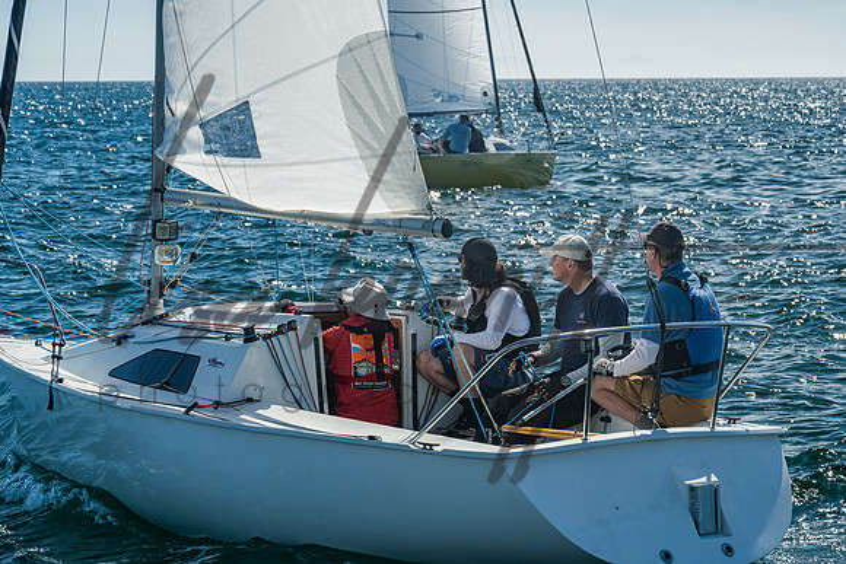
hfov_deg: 14.7
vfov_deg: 9.8
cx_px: 469
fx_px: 3277
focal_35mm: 139
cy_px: 254
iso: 400
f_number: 10
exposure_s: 1/640
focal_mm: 125
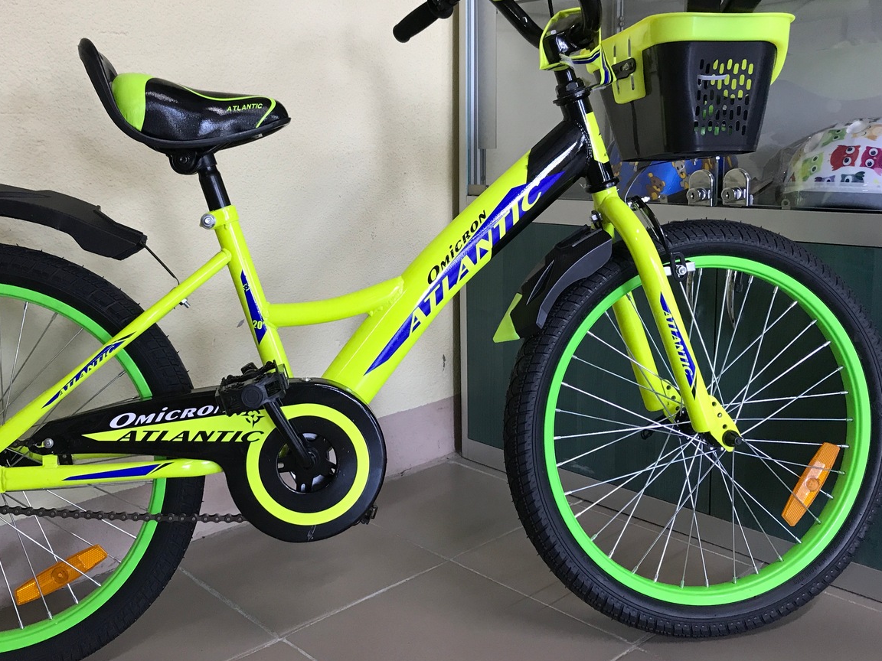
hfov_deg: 52.2
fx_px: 892
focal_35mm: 35
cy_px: 265
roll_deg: +0.8
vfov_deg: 40.5
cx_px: 340
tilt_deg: -7.1
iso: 40
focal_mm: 3.99
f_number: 1.8
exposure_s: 1/33
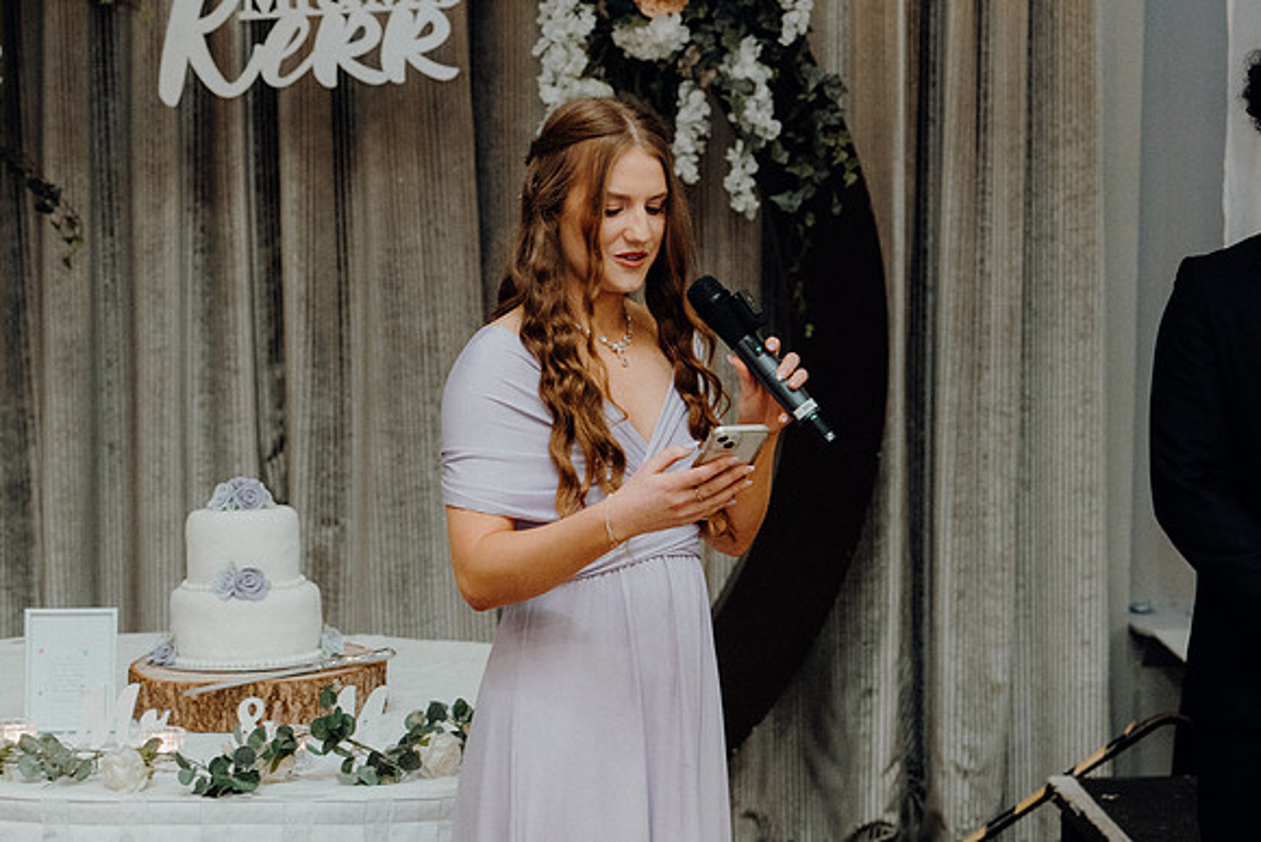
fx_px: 3083
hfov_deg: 23.1
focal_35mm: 88
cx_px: 630
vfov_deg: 15.5
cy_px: 421
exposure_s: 1/200
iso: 2500
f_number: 3.5
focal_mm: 59
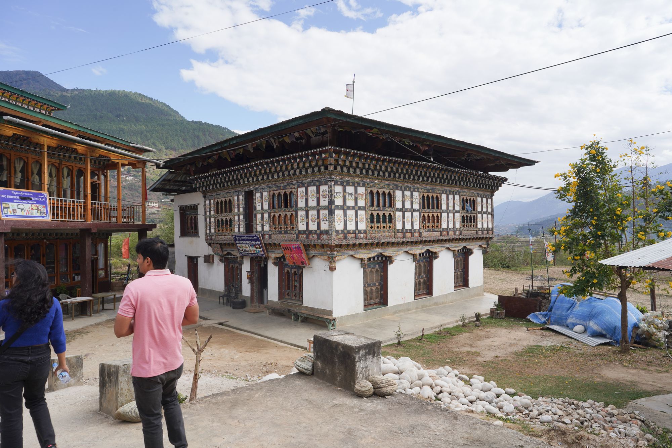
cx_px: 336
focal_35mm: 24
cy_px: 224
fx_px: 448
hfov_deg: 73.7
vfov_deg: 53.1
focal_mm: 24
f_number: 14
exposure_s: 1/100
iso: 100
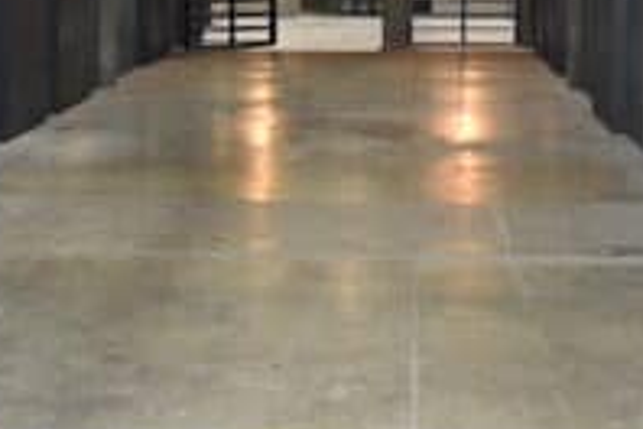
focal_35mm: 82
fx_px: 1464
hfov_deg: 24.8
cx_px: 354
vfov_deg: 16.2
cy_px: -26
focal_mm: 18
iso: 2200
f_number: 3.5
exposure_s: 1/60
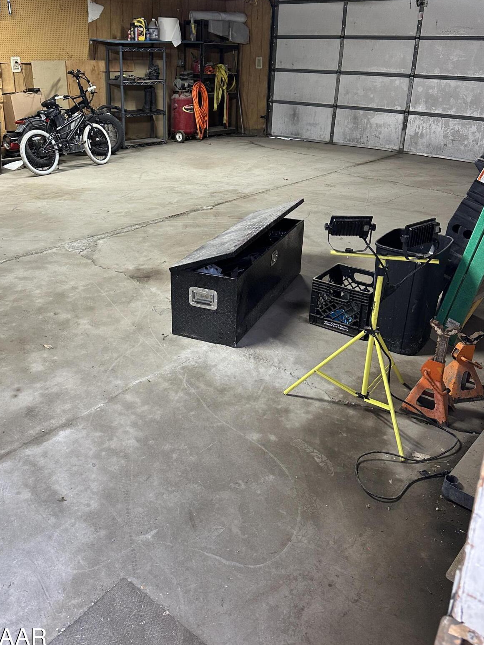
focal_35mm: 31
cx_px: 203
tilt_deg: -20.6
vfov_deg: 57.9
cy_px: 259
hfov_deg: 45.3
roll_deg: -1.0
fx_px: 578
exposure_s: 1/60
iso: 250
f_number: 1.78
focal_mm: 6.86
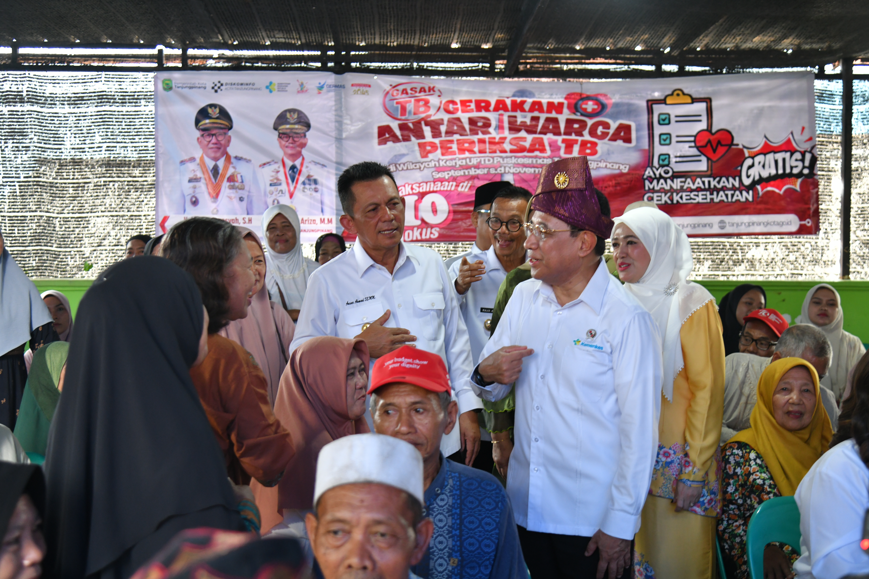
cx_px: 434
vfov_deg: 30.5
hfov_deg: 44.5
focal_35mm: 44
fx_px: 1062
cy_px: 290
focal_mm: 44
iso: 1250
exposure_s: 1/125
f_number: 4
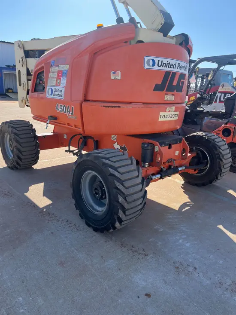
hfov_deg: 53.1
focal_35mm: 26
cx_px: 118
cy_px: 158
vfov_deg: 67.3
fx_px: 236
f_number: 1.6
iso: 50
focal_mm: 5.1
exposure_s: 1/992
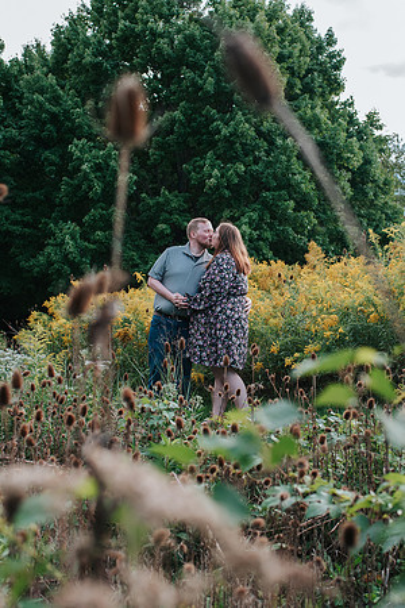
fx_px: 885
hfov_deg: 25.8
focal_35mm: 52
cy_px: 304
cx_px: 209
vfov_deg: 37.9
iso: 560
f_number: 3.2
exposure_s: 1/400
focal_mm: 35
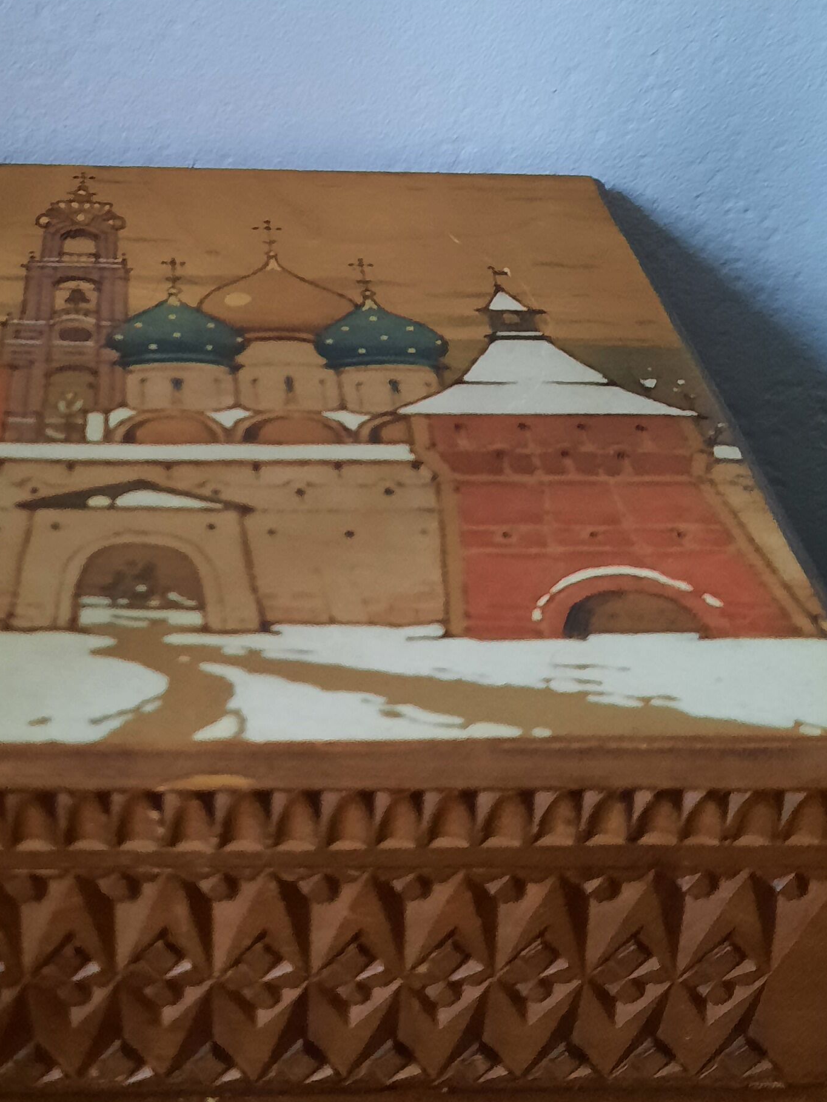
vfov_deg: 34.6
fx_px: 1752
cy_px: 370
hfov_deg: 26.4
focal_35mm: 55
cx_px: 266
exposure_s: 1/20
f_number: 2
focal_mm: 4.6
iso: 640
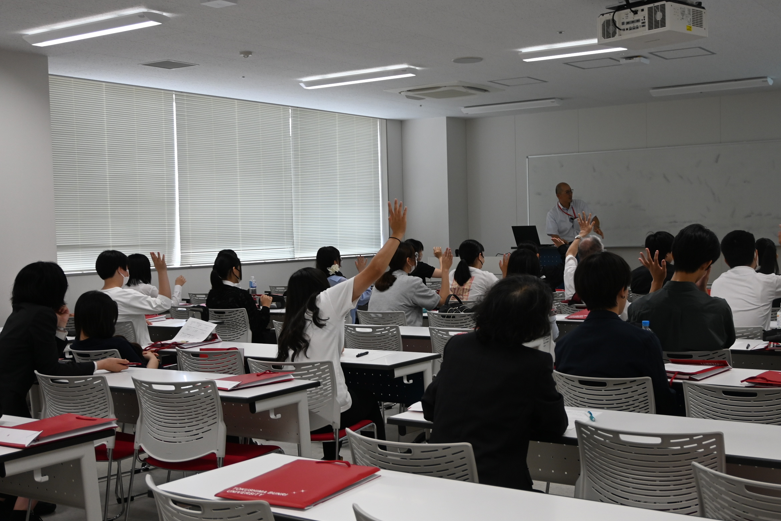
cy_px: 282
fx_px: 967
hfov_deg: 43.9
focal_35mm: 45
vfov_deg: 30.1
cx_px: 443
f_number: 4.2
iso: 400
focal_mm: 25
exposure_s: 1/125
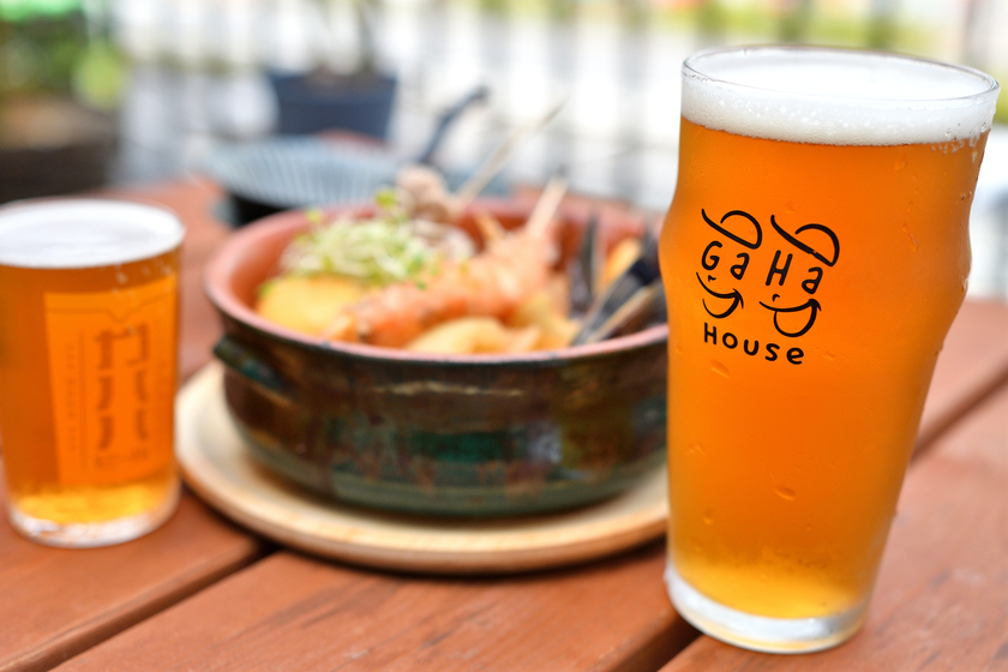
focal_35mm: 52
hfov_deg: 37.9
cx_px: 504
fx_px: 1470
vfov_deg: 25.8
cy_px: 336
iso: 200
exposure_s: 1/3200
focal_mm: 35
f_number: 2.8
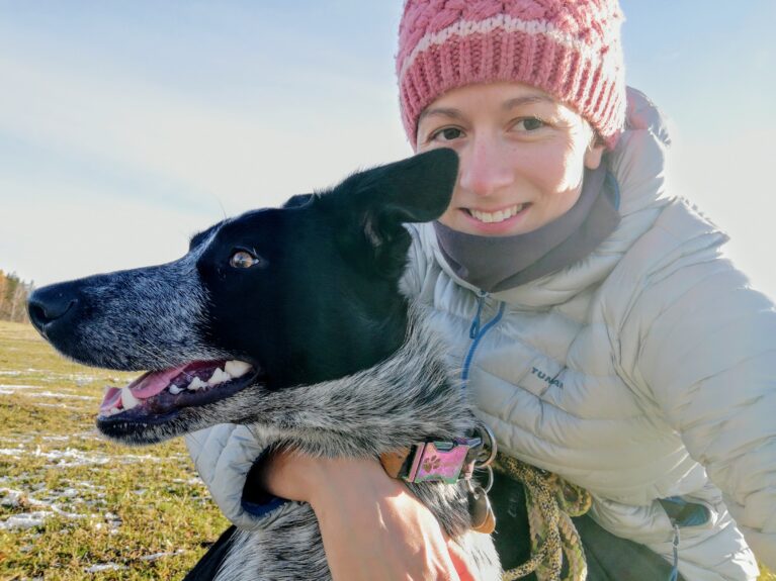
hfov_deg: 67.3
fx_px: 583
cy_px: 290
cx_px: 388
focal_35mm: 26
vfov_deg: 53.1
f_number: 2
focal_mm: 3.46
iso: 50
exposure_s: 1/415
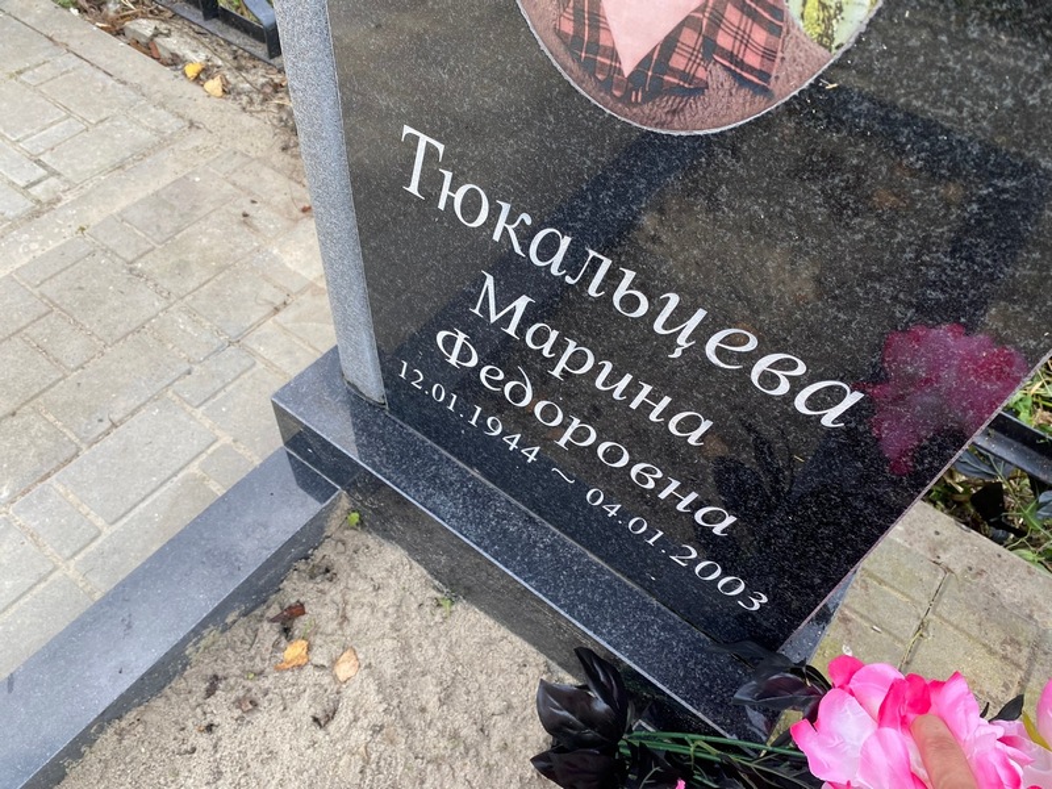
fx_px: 790
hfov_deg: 67.3
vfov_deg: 53.1
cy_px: 394
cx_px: 526
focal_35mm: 26
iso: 32
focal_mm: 4.25
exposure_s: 1/342
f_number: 1.8
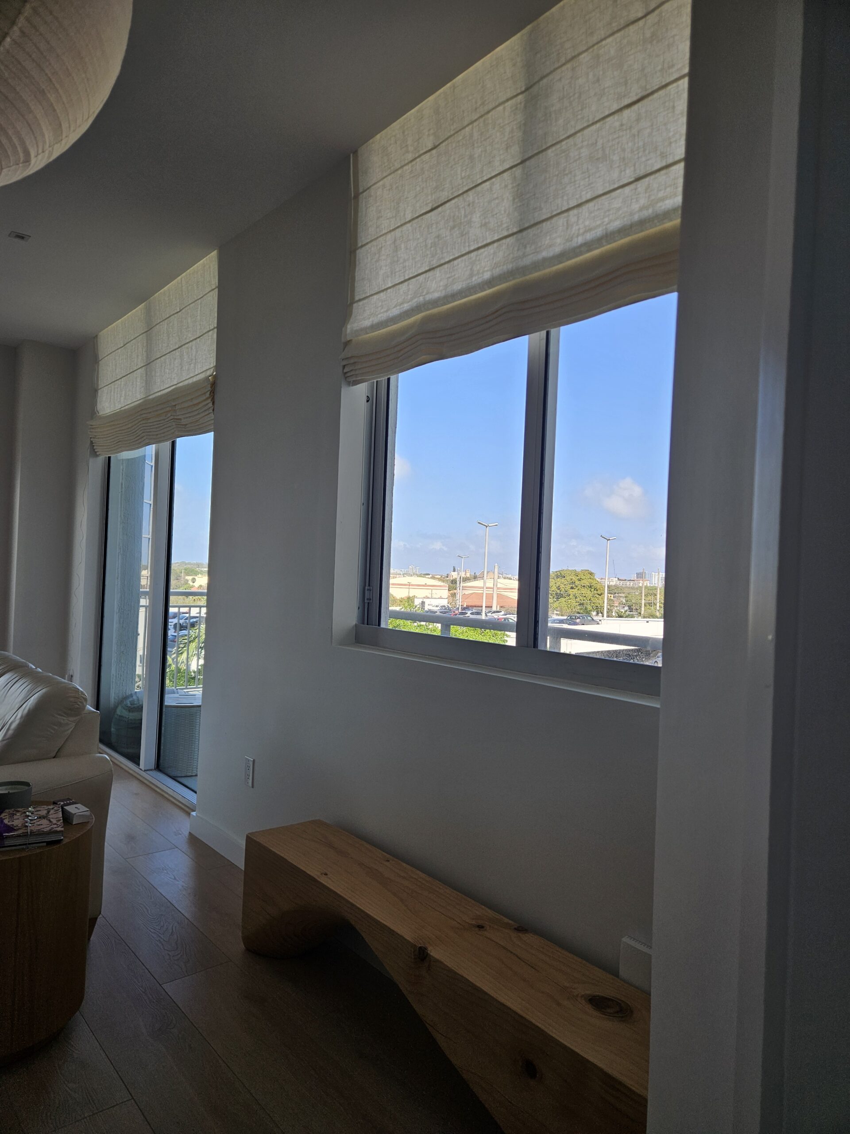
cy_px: 567
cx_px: 425
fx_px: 753
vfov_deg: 73.9
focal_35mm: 23
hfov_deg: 58.9
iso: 25
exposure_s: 1/342
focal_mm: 5.4
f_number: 1.8
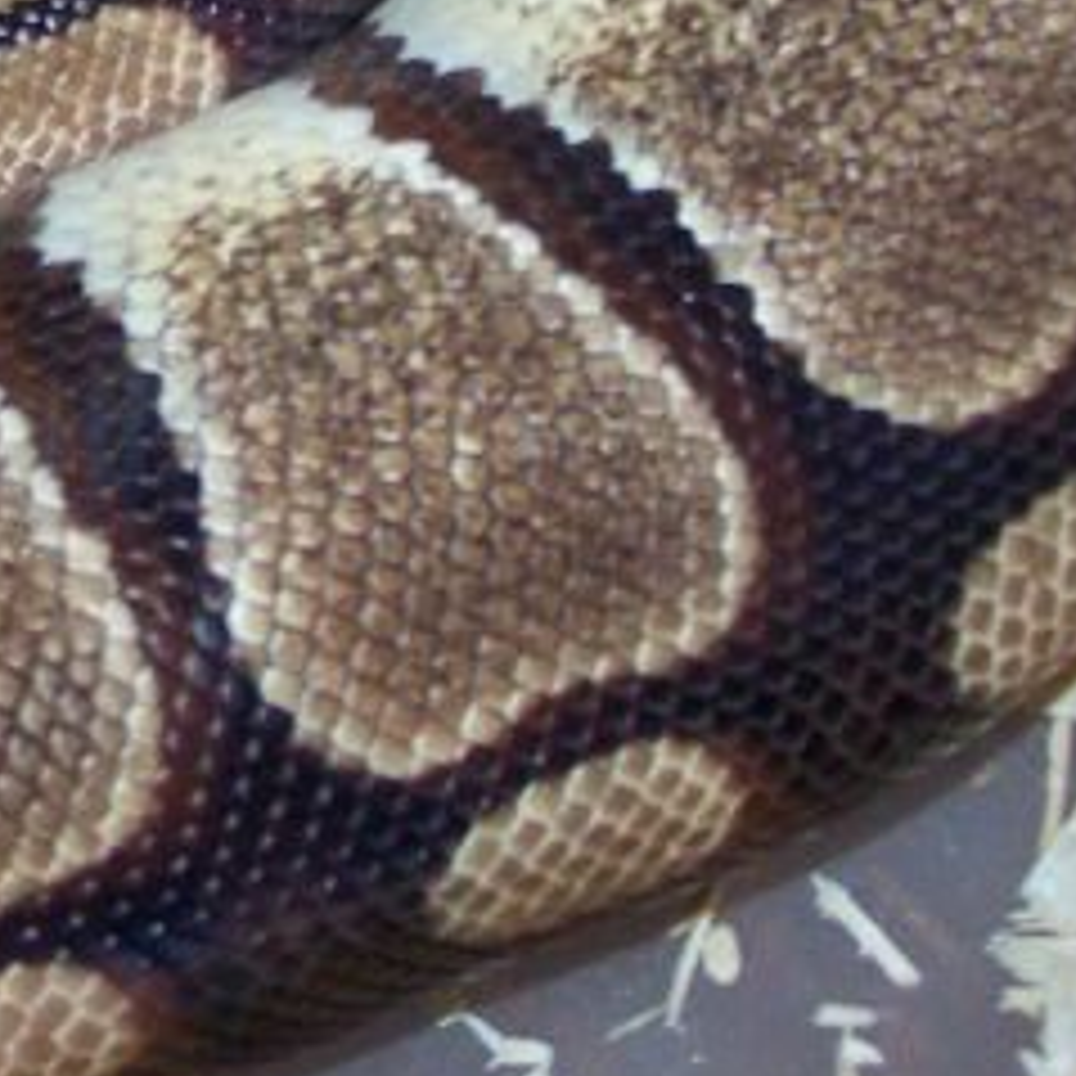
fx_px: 5838
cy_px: -180
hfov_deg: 10.4
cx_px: -95
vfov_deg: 10.4
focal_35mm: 166
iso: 140
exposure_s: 1/2
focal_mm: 9.3
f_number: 3.1
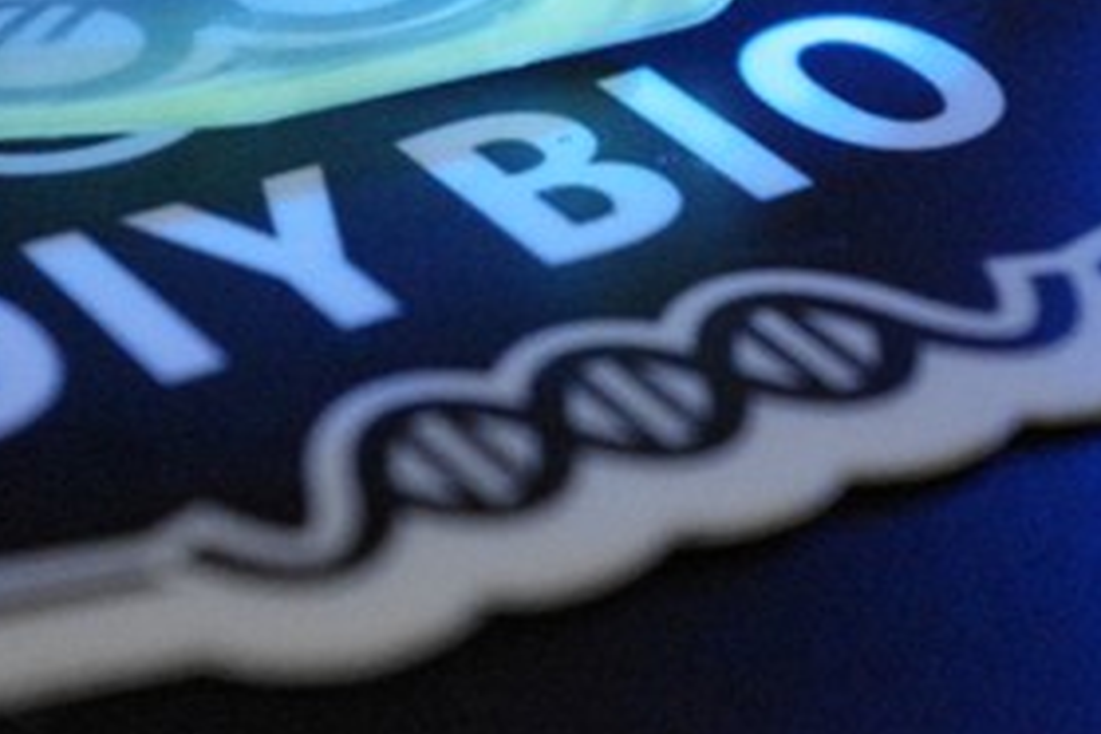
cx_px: 476
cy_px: 367
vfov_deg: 9.1
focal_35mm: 150
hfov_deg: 13.7
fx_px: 4587
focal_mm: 55
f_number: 7.1
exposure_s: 1/500
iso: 6400
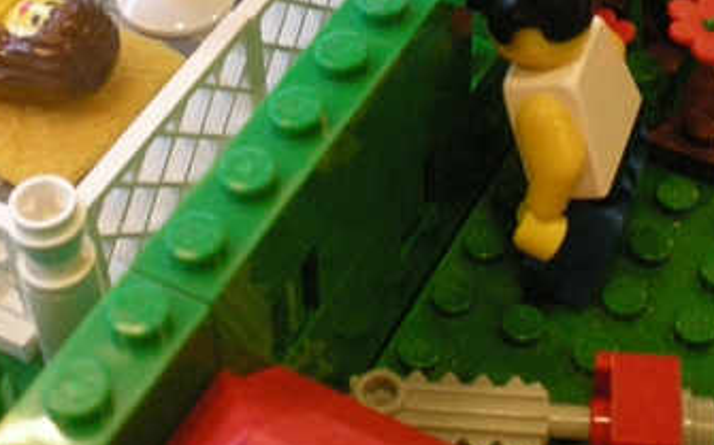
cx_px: 264
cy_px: 32
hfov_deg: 26.7
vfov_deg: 16.7
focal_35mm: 77
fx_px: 1498
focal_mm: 6.3
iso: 400
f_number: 3.1
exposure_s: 1/23.6
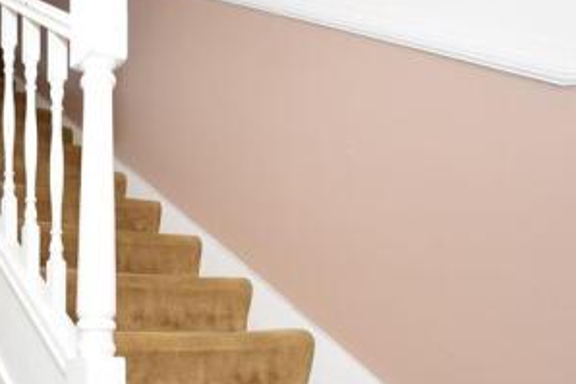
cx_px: 37
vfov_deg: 37.4
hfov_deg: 49.6
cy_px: 346
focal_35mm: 33
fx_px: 528
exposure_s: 1/60
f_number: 5.6
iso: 500
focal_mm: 10
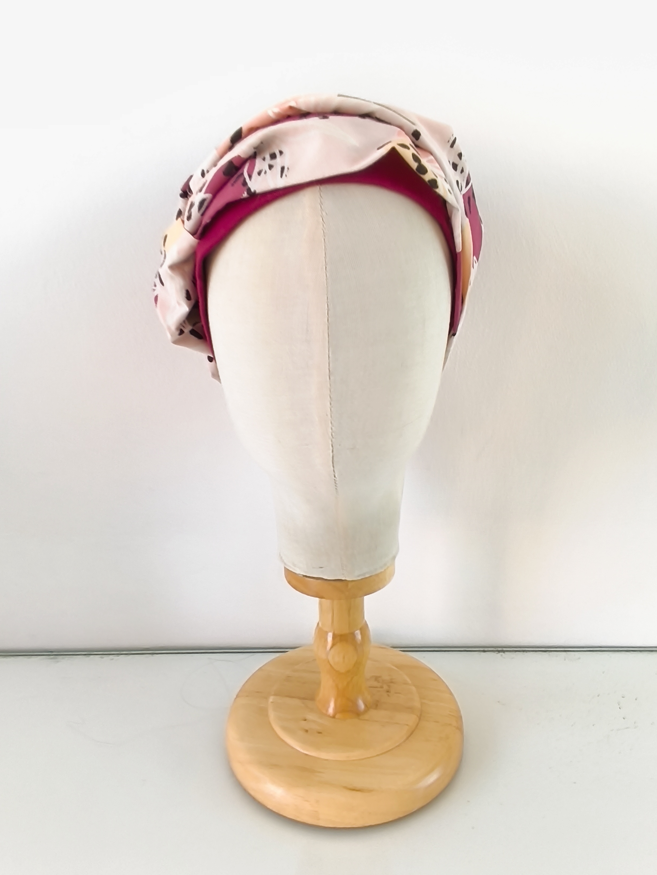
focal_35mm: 23
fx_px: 581
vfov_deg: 73.9
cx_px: 328
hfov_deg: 58.9
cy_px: 438
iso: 50
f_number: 2.2
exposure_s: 1/20
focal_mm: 1.65
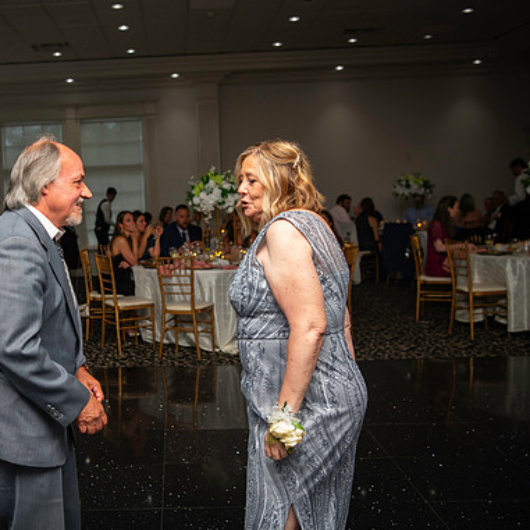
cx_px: 139
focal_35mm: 44
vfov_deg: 38.3
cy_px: 264
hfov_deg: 37.5
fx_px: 762
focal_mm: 34
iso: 800
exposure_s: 1/125
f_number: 3.2
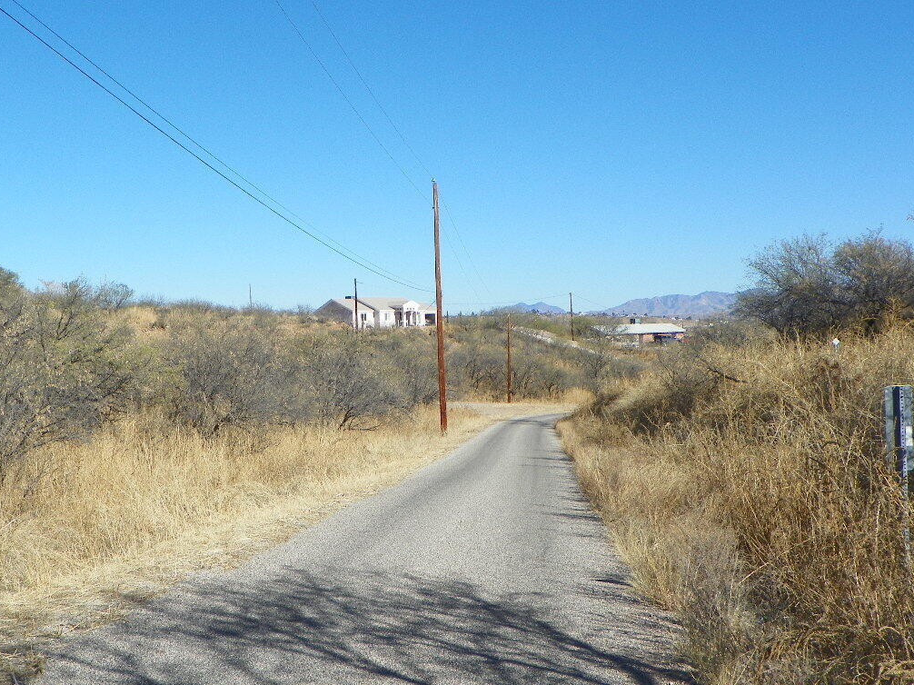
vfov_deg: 34.3
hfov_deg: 44.7
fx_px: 1109
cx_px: 386
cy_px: 363
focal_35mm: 42
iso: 64
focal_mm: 5.9
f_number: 5.6
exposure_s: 1/320
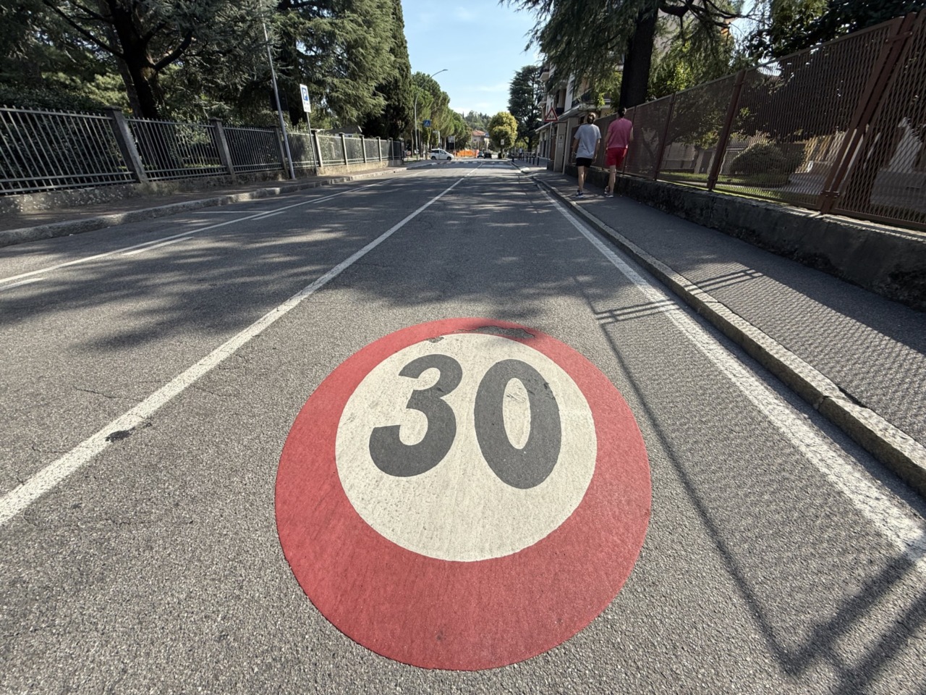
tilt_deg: -27.3
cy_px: 348
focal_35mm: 14
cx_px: 463
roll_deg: +0.1
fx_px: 375
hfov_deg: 102.1
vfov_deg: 85.7
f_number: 2.2
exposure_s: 1/1125
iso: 50
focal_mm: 2.22
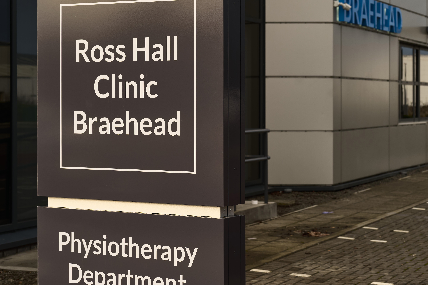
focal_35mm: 82
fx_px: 975
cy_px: 83
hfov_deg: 24.5
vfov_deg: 16.6
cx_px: 316
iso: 64
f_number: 5.6
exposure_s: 1/25
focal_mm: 50
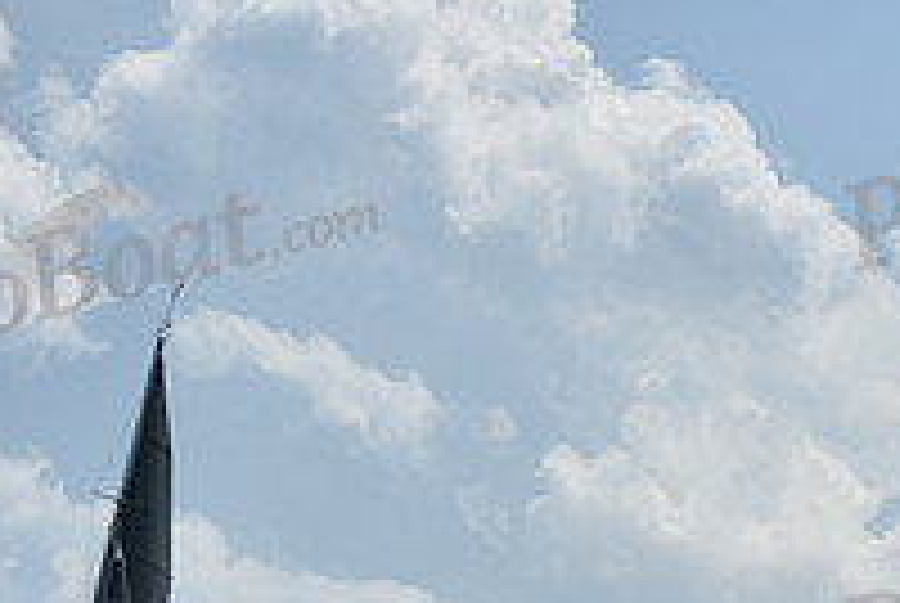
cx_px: 616
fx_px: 6234
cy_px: 866
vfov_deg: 5.5
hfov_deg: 8.3
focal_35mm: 249
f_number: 10
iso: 250
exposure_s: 1/1250
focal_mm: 86
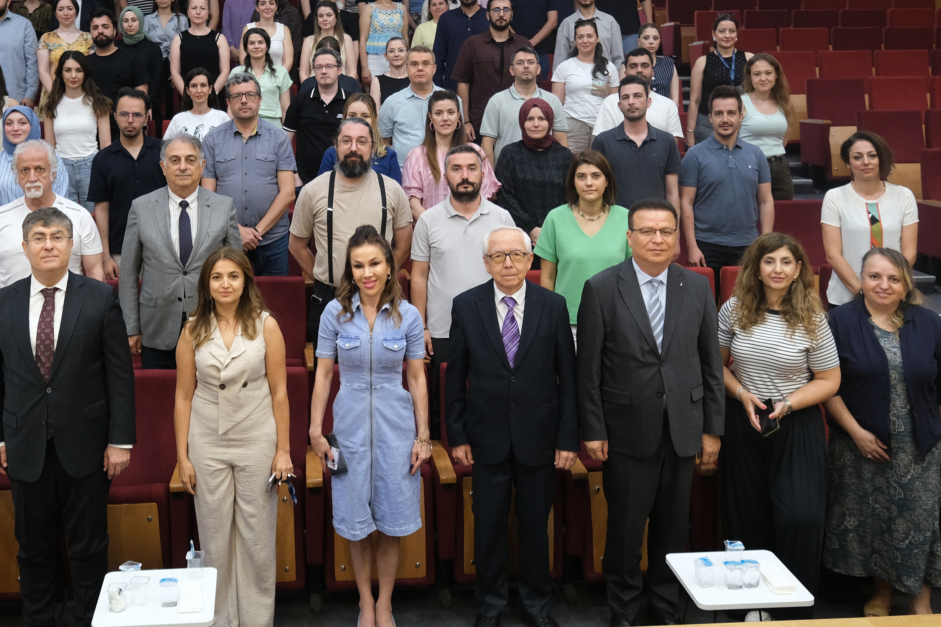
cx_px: 356
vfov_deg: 30.7
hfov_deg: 45.1
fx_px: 1124
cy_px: 161
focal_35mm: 43
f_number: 1.4
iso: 800
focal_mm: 18
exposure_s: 1/100
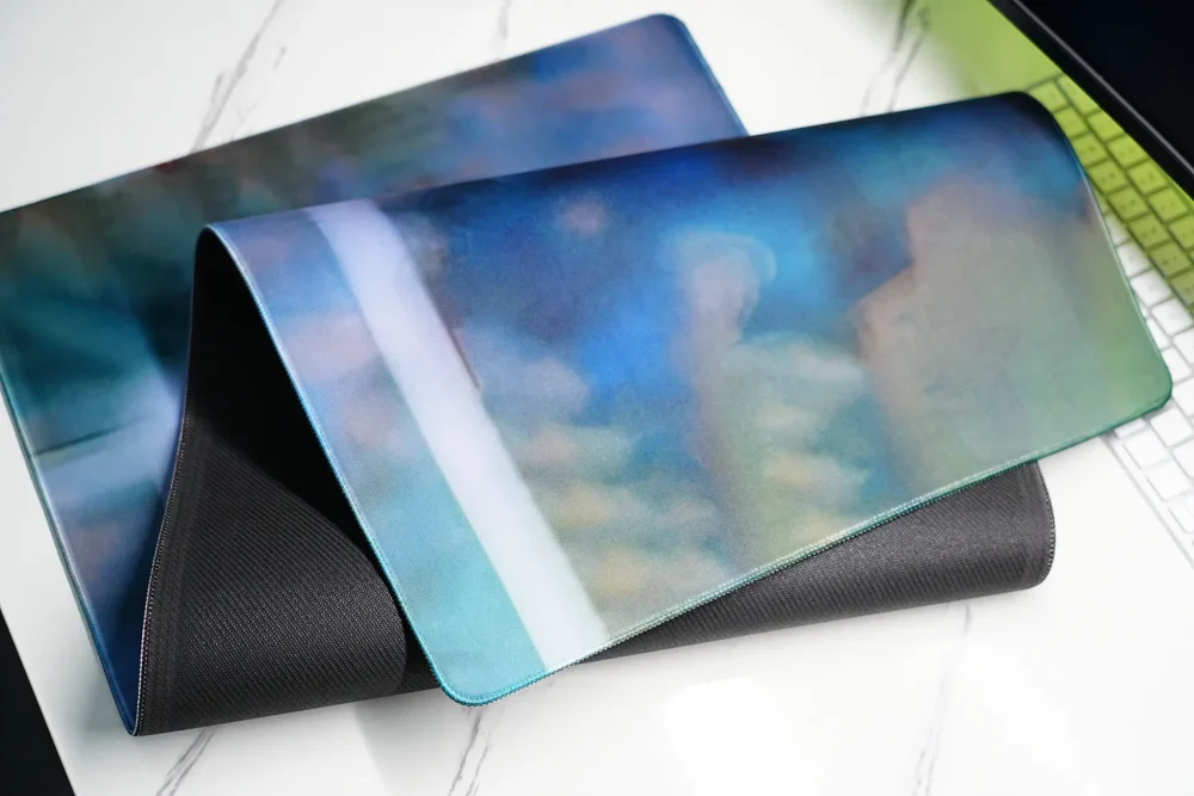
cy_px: 398
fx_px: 1924
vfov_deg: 23.4
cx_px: 597
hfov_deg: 34.5
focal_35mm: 58
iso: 640
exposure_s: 1/80
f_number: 4
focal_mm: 58
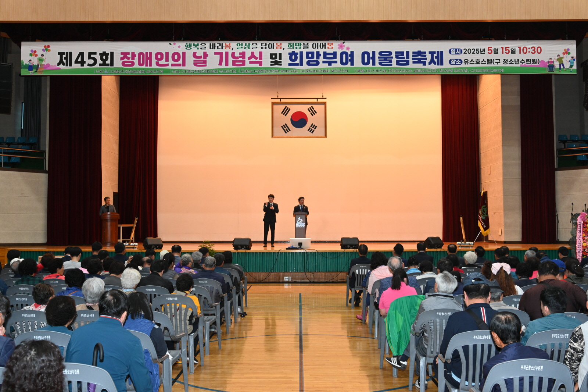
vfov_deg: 35.0
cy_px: 196
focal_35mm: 38
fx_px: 620
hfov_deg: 50.7
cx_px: 294
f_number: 5.6
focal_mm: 38
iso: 2000
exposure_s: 1/125
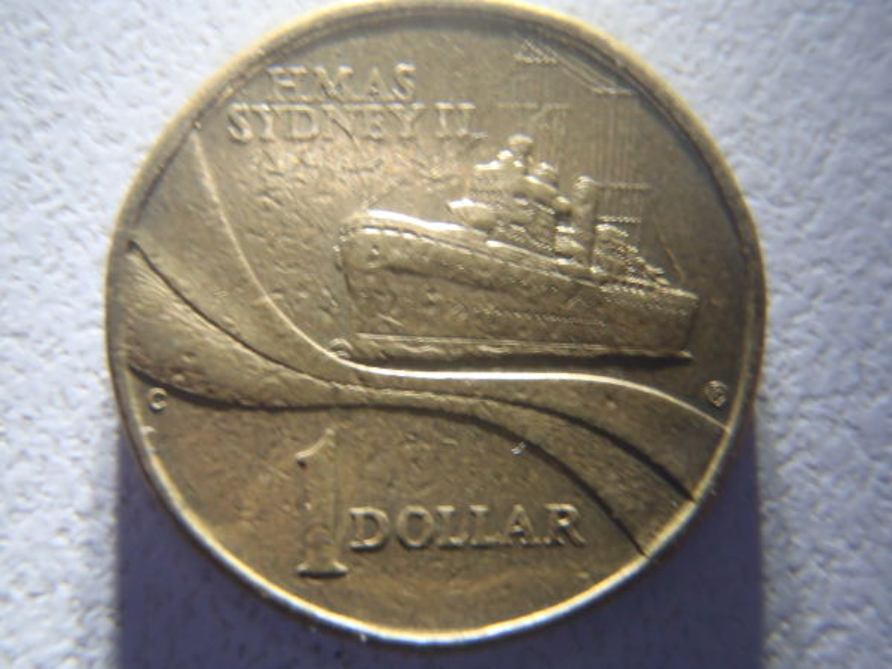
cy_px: 334
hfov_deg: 51.4
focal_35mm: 36
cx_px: 446
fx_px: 928
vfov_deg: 39.7
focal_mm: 6.53
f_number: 4.1
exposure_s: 1/4
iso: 200
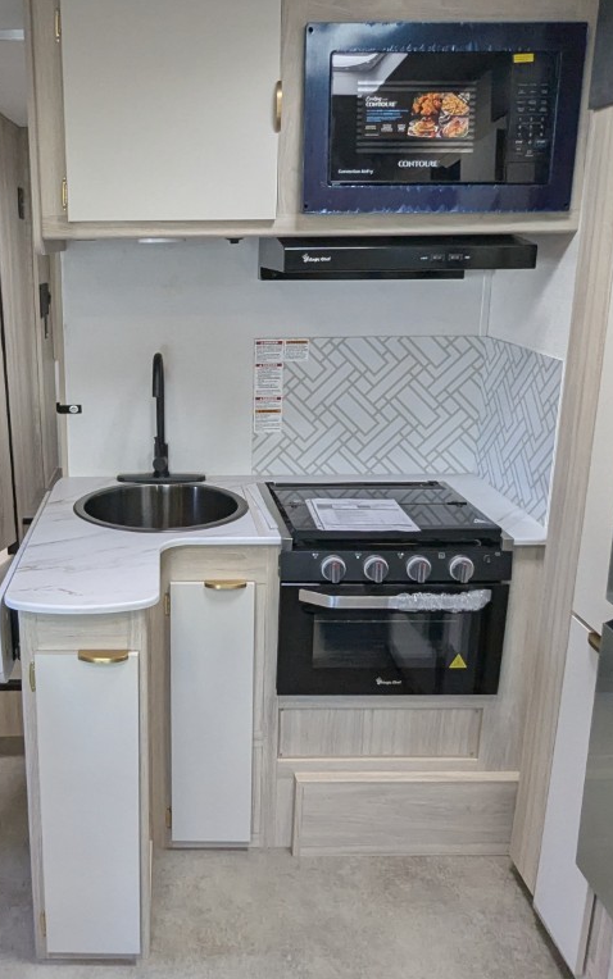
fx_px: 828
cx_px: 167
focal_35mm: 31
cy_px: 463
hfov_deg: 39.7
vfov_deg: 61.2
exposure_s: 1/147
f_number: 2.2
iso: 181
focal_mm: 2.35
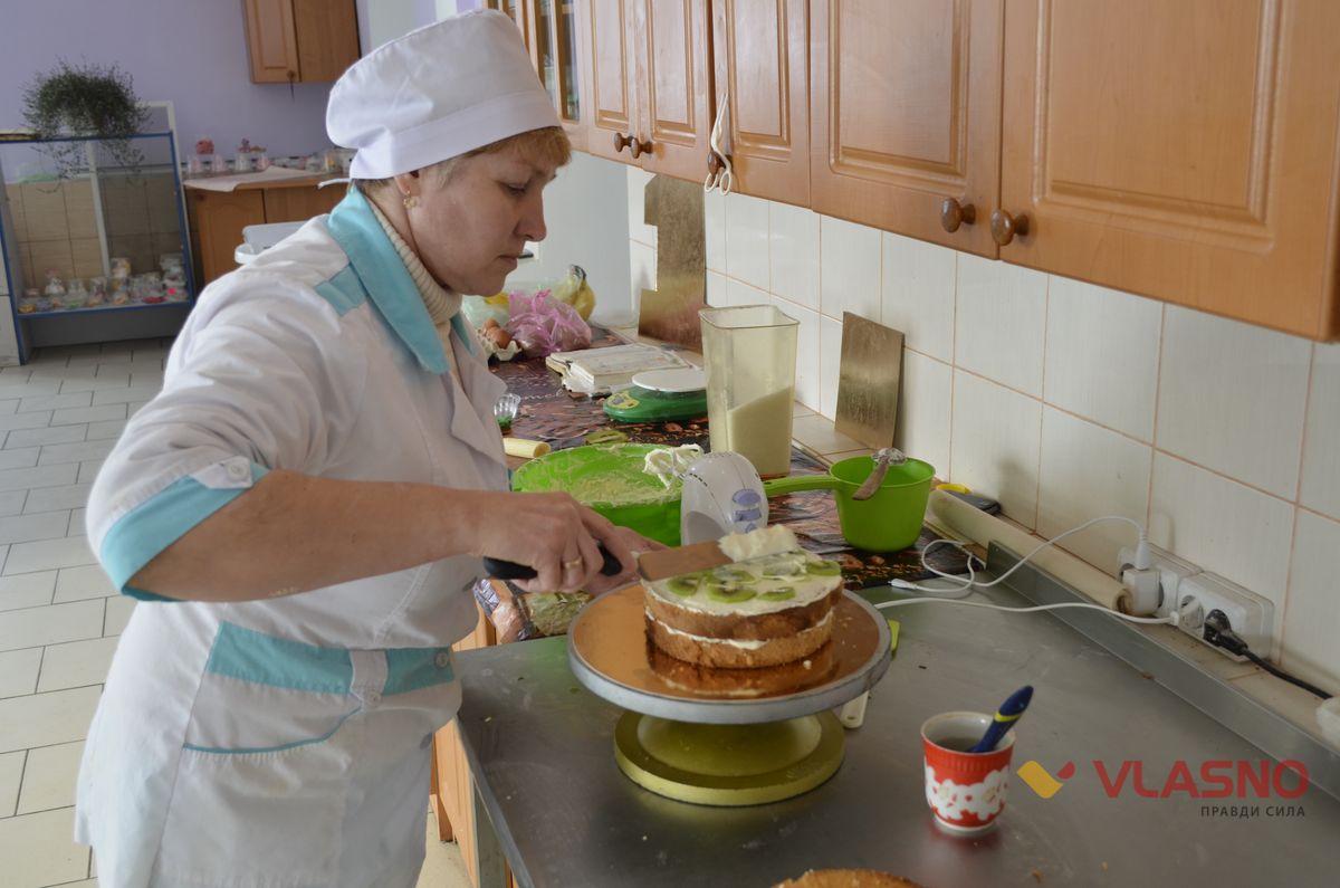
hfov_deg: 53.2
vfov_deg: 36.7
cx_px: 670
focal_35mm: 36
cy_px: 444
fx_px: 1337
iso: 400
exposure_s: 1/100
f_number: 4.5
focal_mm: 24
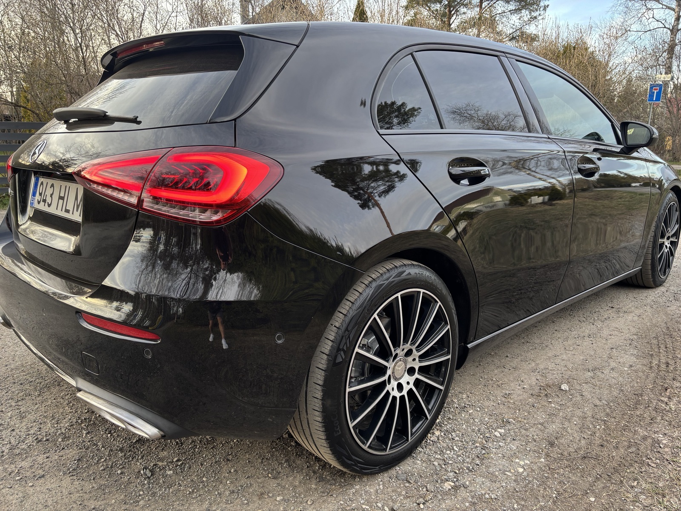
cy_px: 256
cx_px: 340
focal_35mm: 26
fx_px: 511
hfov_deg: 67.3
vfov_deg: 53.1
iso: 50
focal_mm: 5.96
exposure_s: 1/120
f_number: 1.6
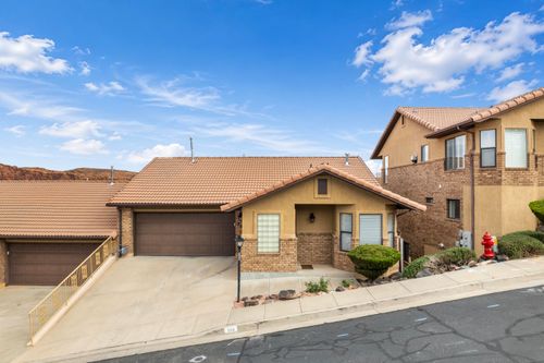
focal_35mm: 22
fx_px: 332
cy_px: 182
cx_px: 272
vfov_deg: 57.2
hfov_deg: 78.6
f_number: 2.8
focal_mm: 8.38
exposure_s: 1/120
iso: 100
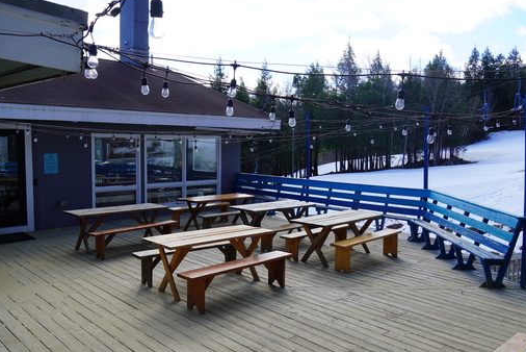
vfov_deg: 41.2
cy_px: 178
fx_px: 468
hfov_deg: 58.7
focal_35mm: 32
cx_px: 275
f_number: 5
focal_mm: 18
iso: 100
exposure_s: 1/320
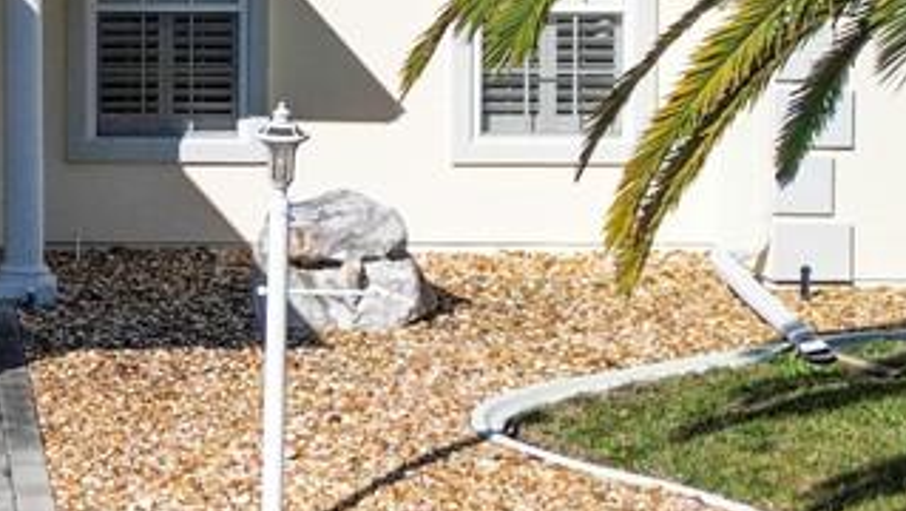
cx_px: -68
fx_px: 3149
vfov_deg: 9.3
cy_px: 91
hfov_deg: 15.9
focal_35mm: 131
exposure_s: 1/50
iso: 100
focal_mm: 6.72
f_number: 1.7
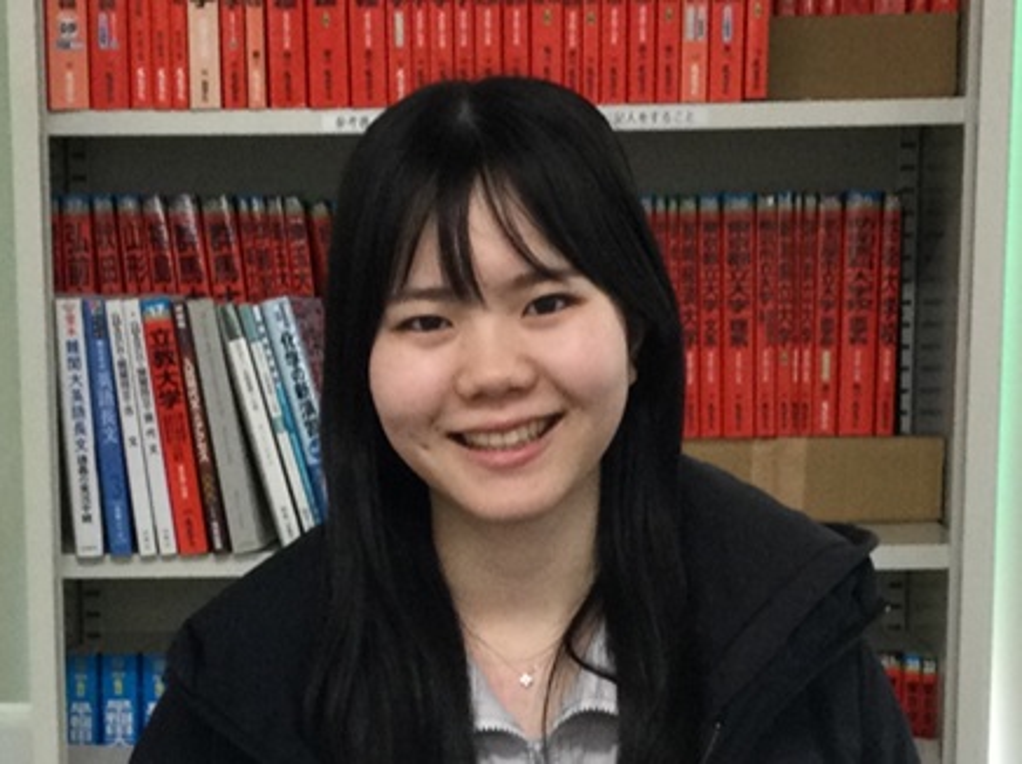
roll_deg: +0.2
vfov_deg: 45.4
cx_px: 511
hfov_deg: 58.4
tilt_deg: -10.7
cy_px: 382
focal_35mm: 31
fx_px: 914
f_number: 2.4
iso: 64
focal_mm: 3.3
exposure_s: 1/30
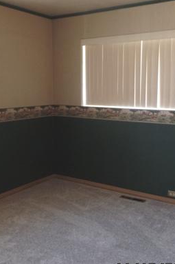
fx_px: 292
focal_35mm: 40
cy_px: 128
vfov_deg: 48.5
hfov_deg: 33.4
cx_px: 85
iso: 400
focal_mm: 4.1
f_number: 2.8
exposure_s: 1/30
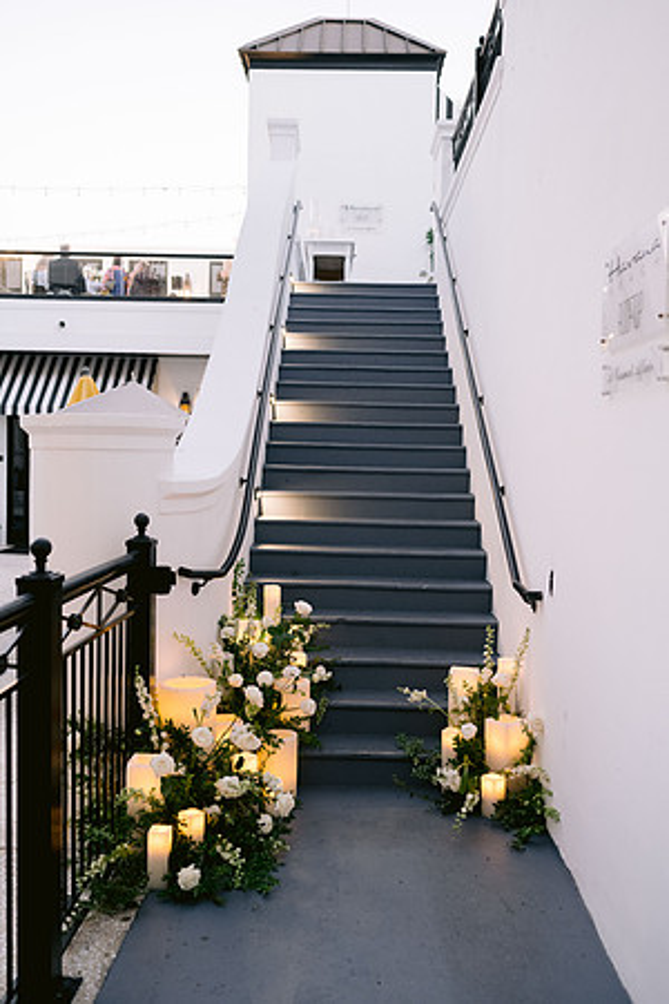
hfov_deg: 37.9
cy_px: 502
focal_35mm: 35
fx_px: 976
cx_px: 334
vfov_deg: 54.4
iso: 1600
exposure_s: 1/100
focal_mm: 35
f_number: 2.8
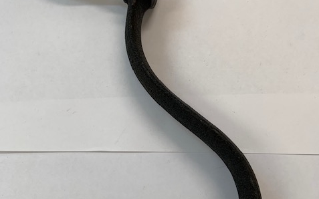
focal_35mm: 37
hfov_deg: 52.8
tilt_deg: -78.5
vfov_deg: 34.0
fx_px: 322
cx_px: 160
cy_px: 136
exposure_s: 1/100
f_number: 1.8
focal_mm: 4.25
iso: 50
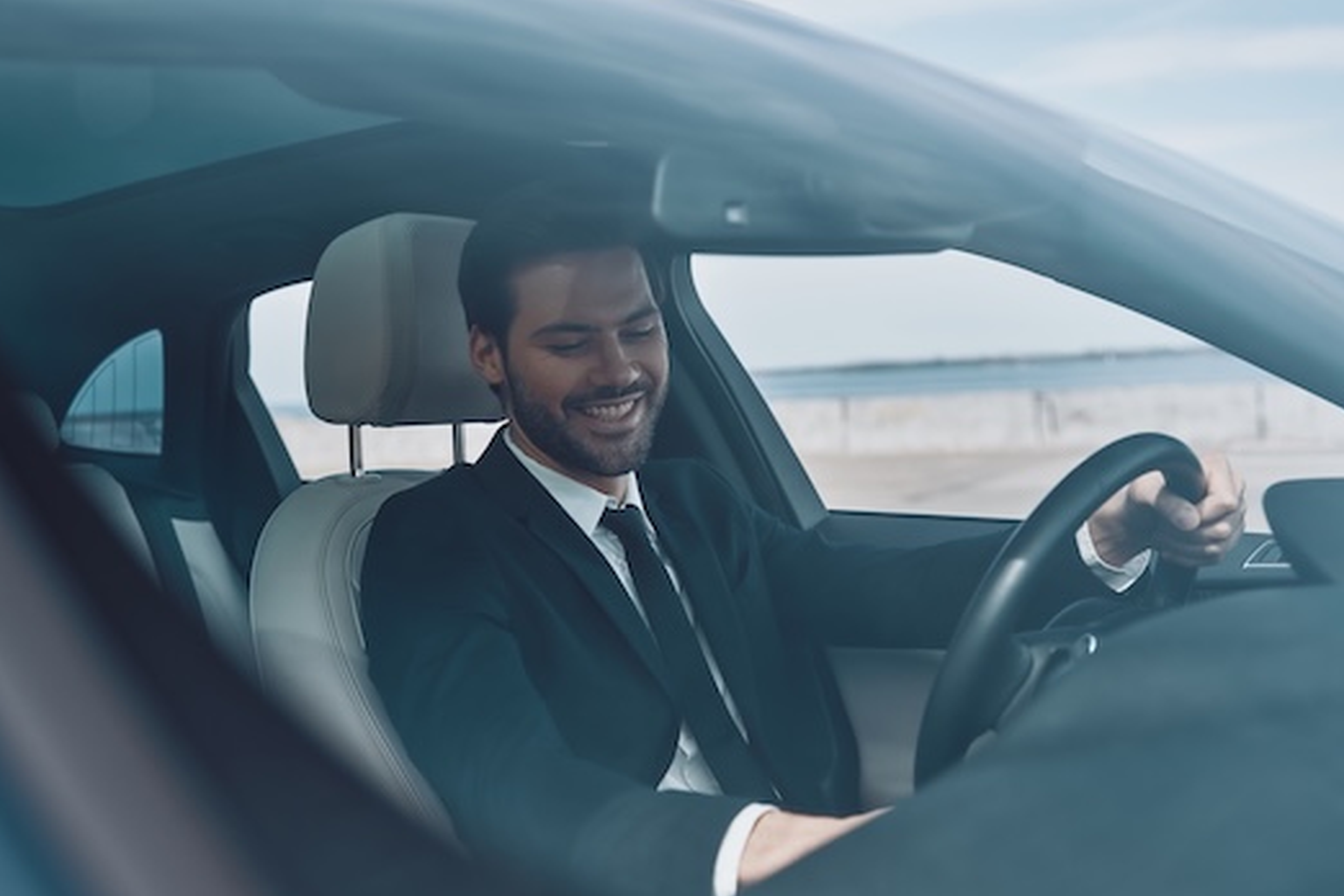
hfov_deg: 42.7
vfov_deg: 29.2
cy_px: 489
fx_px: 1717
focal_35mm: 46
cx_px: 680
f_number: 3.2
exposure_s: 1/400
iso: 200
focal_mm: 40
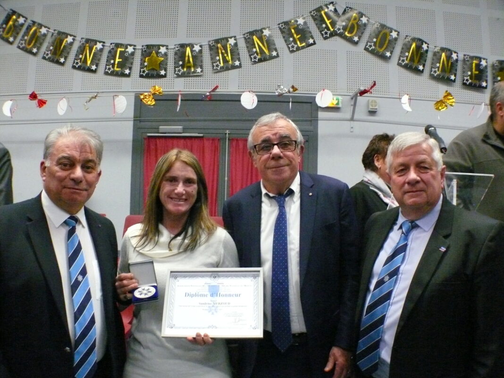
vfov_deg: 37.7
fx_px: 553
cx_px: 252
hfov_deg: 49.0
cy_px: 189
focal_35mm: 38
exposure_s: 1/25
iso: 800
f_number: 2.8
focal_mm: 8.1
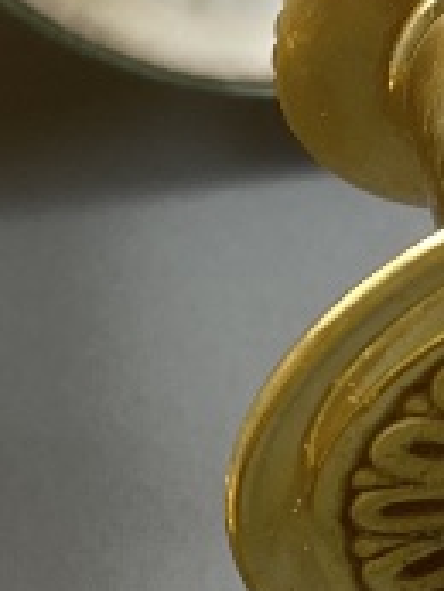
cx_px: -294
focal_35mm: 180
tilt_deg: +31.6
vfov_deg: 10.7
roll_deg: +2.4
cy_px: 796
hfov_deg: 8.0
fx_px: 3075
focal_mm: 5.7
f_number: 1.5
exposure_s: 1/100
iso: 125
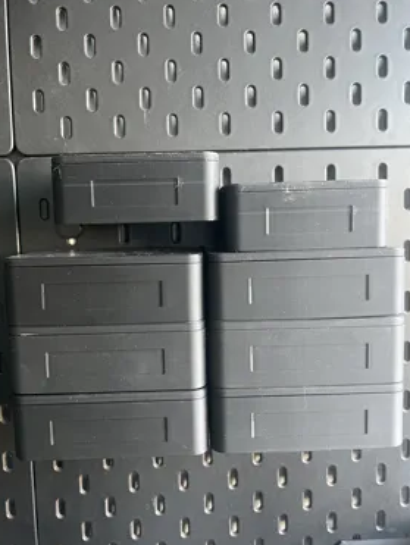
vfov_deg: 63.4
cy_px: 263
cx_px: 200
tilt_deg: -4.5
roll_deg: +2.6
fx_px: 441
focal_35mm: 28
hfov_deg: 49.8
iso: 400
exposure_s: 1/60
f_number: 1.5
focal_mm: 5.7
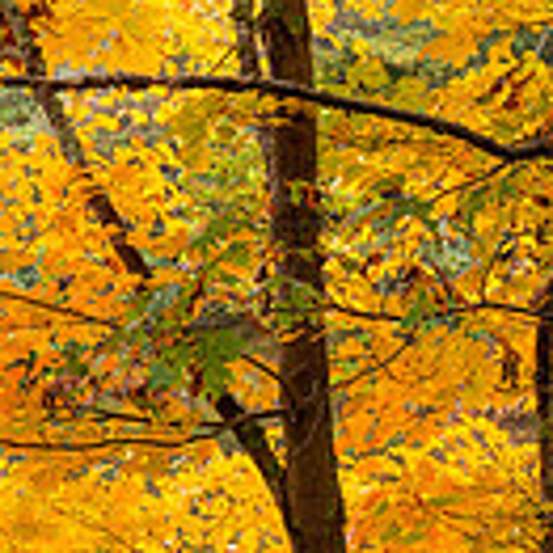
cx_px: 1114
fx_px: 5766
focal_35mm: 319
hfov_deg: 5.4
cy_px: 424
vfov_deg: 5.5
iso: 100
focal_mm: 85
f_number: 13
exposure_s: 1/8
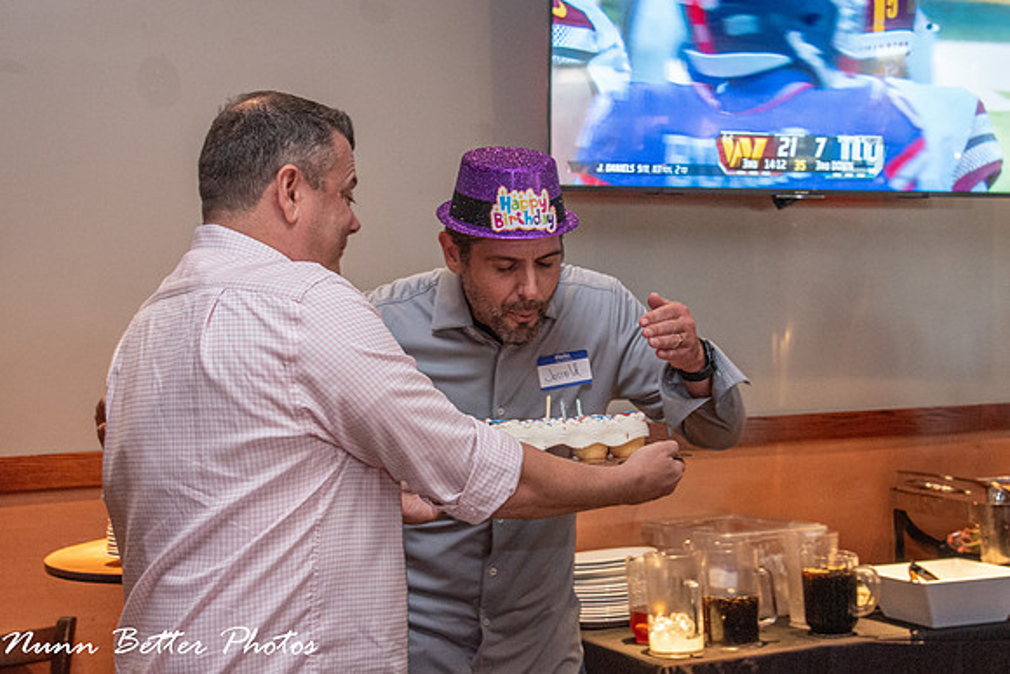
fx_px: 1495
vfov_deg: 25.4
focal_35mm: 53
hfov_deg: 37.3
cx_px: 512
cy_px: 379
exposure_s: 1/60
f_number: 6.3
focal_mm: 38
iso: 2500
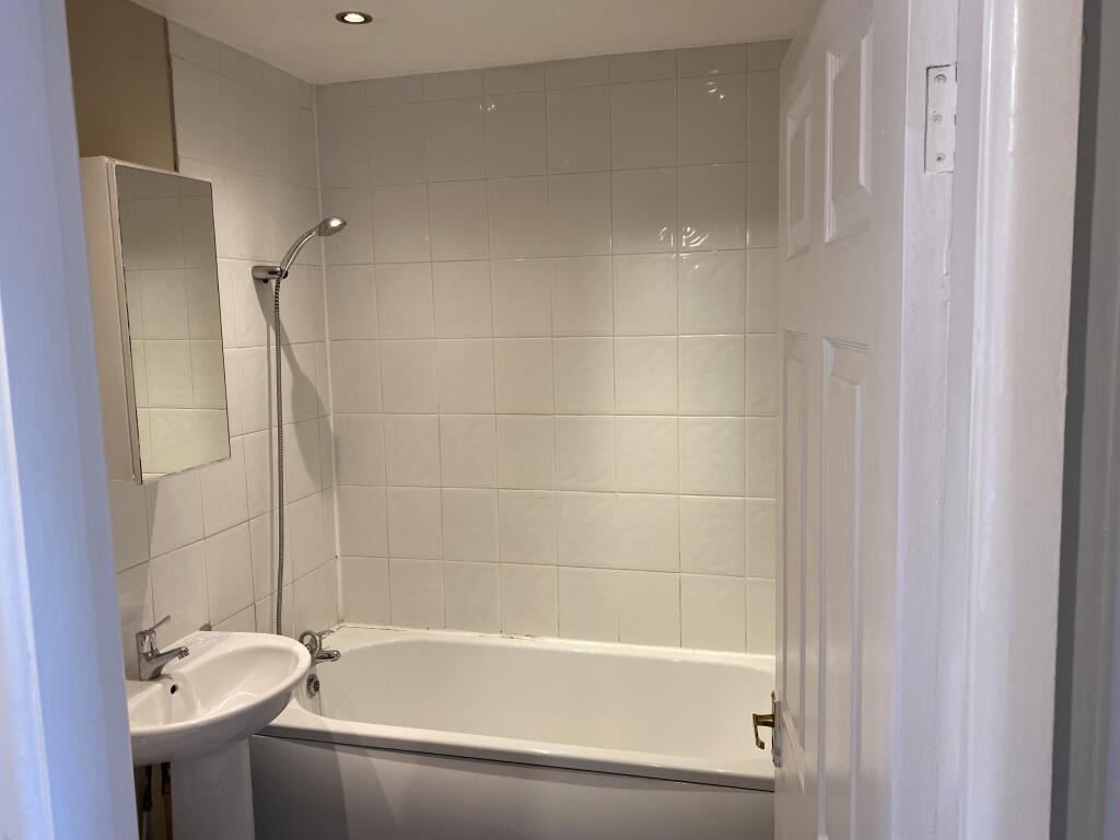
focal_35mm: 26
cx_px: 560
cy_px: 420
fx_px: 841
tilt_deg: -6.4
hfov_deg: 67.3
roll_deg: +0.9
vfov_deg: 53.1
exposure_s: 1/100
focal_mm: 4.25
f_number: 1.8
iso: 100
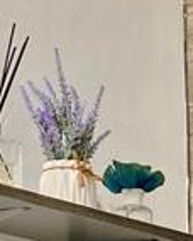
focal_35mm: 153
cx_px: 217
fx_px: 1090
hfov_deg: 10.0
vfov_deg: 10.3
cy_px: 636
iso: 160
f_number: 1.8
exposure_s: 1/60
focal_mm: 3
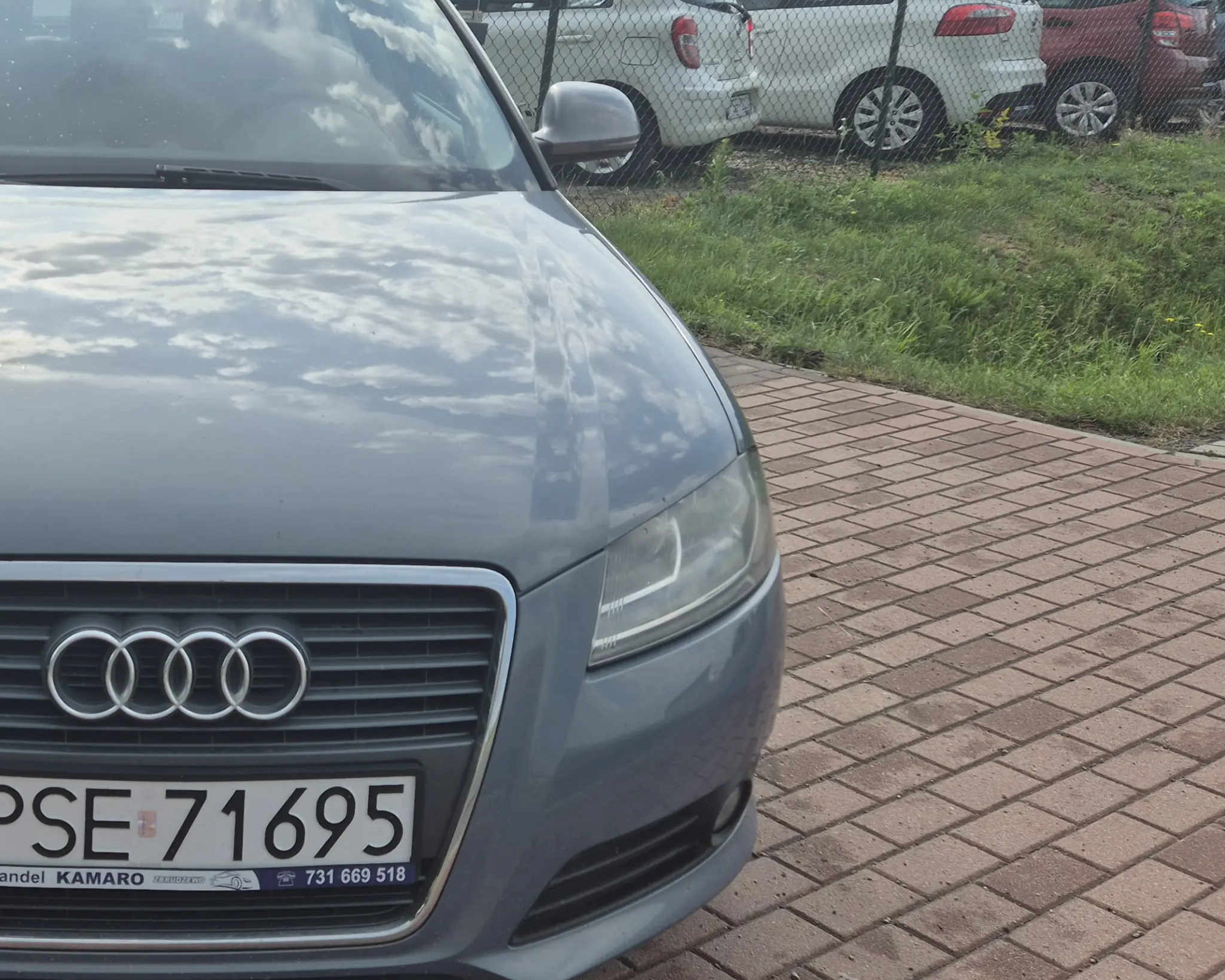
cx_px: 139
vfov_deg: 35.6
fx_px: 1523
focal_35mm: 42
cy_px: 435
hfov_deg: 40.7
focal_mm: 5.4
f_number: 1.8
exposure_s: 1/1944
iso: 25
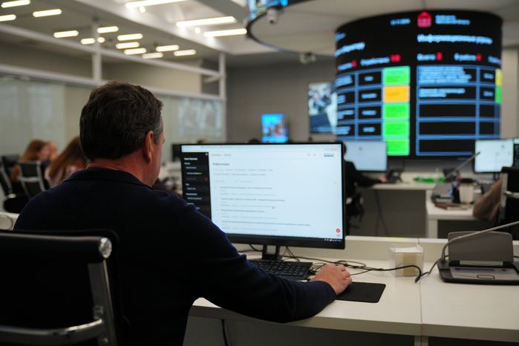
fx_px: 548
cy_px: 173
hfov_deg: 50.7
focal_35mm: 38
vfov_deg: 35.1
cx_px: 260
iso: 2500
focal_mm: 38
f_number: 2.8
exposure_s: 1/1000
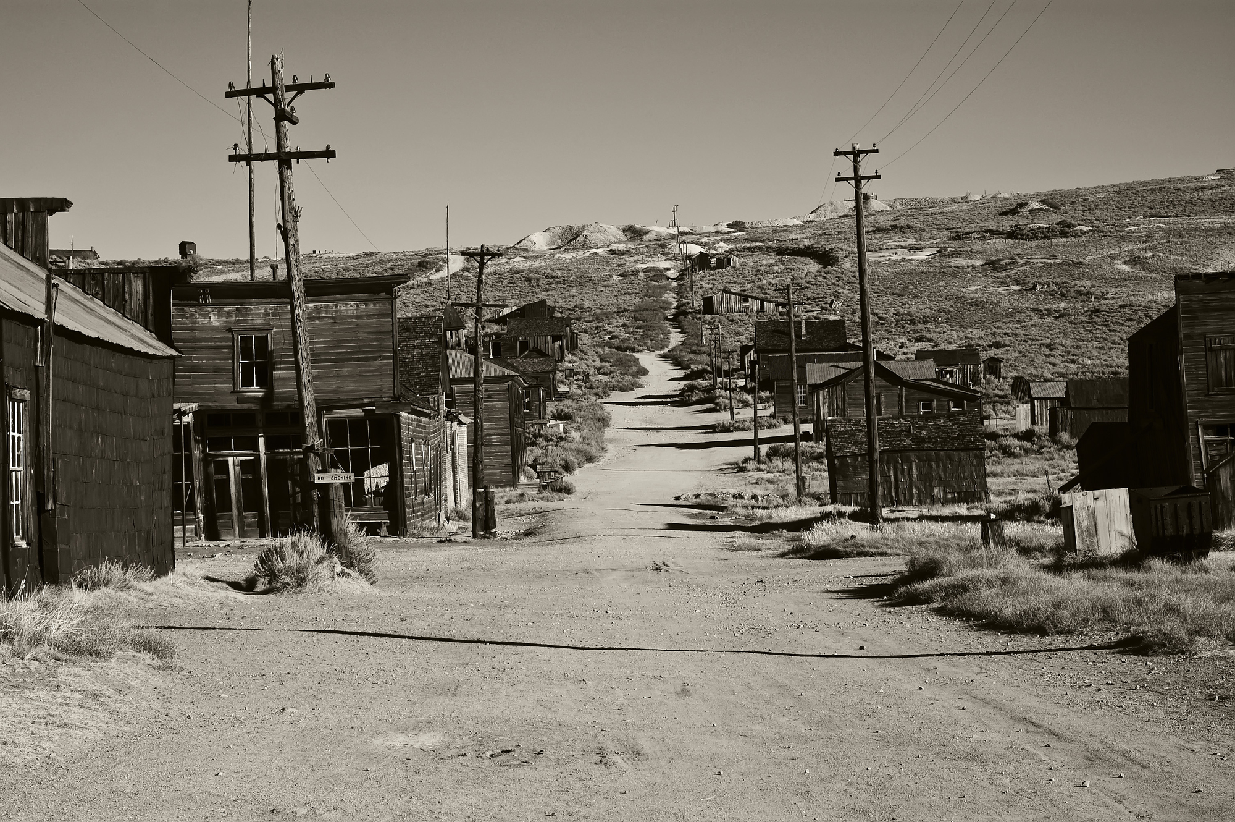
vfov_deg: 18.2
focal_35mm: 75
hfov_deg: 27.0
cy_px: 411
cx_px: 618
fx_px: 2571
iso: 200
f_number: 16
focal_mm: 50
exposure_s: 1/200
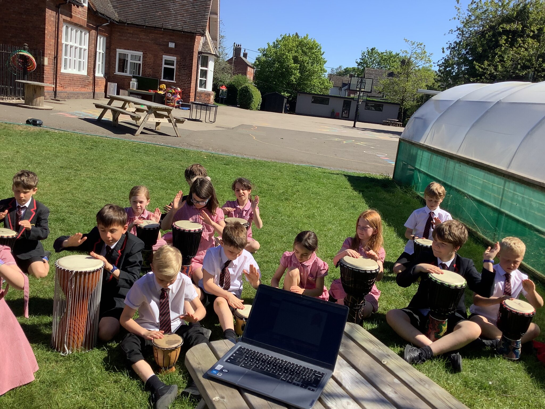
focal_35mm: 31
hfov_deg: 58.4
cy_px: 204
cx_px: 272
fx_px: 488
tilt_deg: -13.6
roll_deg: -5.7
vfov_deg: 45.4
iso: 25
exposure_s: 1/840
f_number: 2.4
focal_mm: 3.3
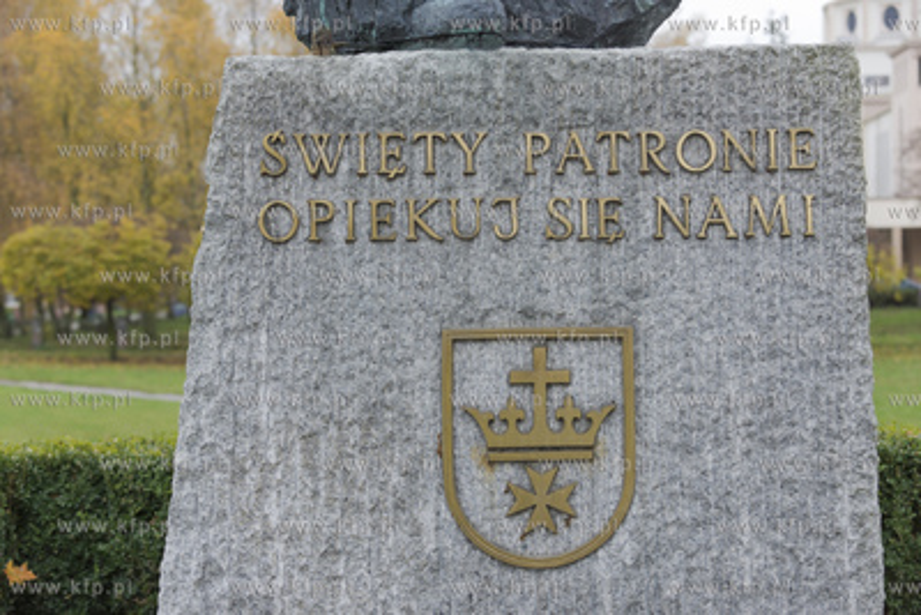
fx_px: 1791
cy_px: 308
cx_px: 460
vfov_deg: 19.5
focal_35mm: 70
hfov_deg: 28.8
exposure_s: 1/250
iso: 400
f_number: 4.5
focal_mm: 70
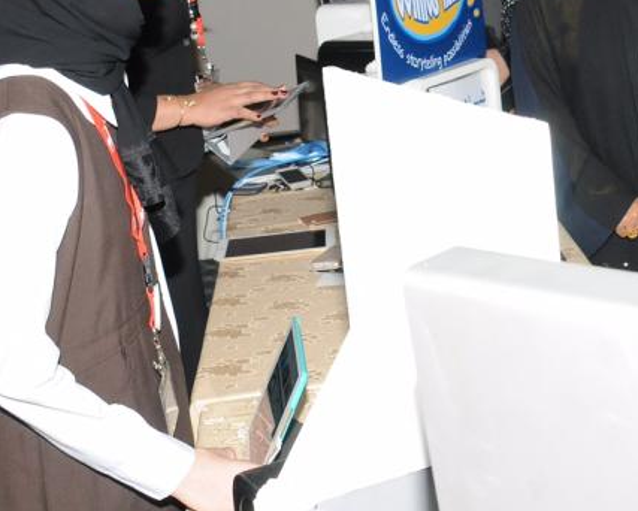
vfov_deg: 19.0
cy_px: 28
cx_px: 483
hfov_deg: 23.9
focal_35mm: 79
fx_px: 1492
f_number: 7.1
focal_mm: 24
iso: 800
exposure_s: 1/60
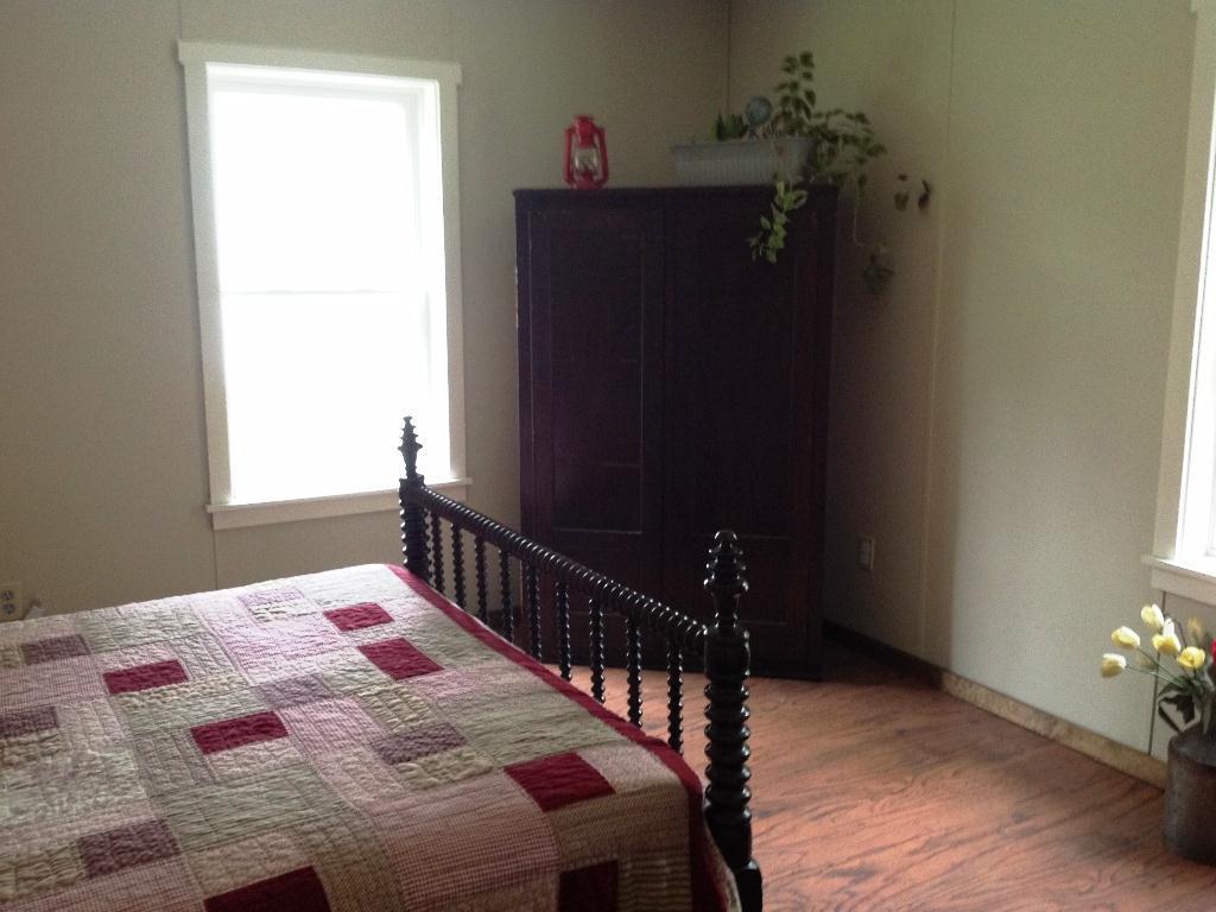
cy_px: 456
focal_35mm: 35
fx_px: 1229
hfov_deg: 52.6
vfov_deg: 40.7
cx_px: 608
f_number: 2.4
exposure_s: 1/15
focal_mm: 4.28
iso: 125
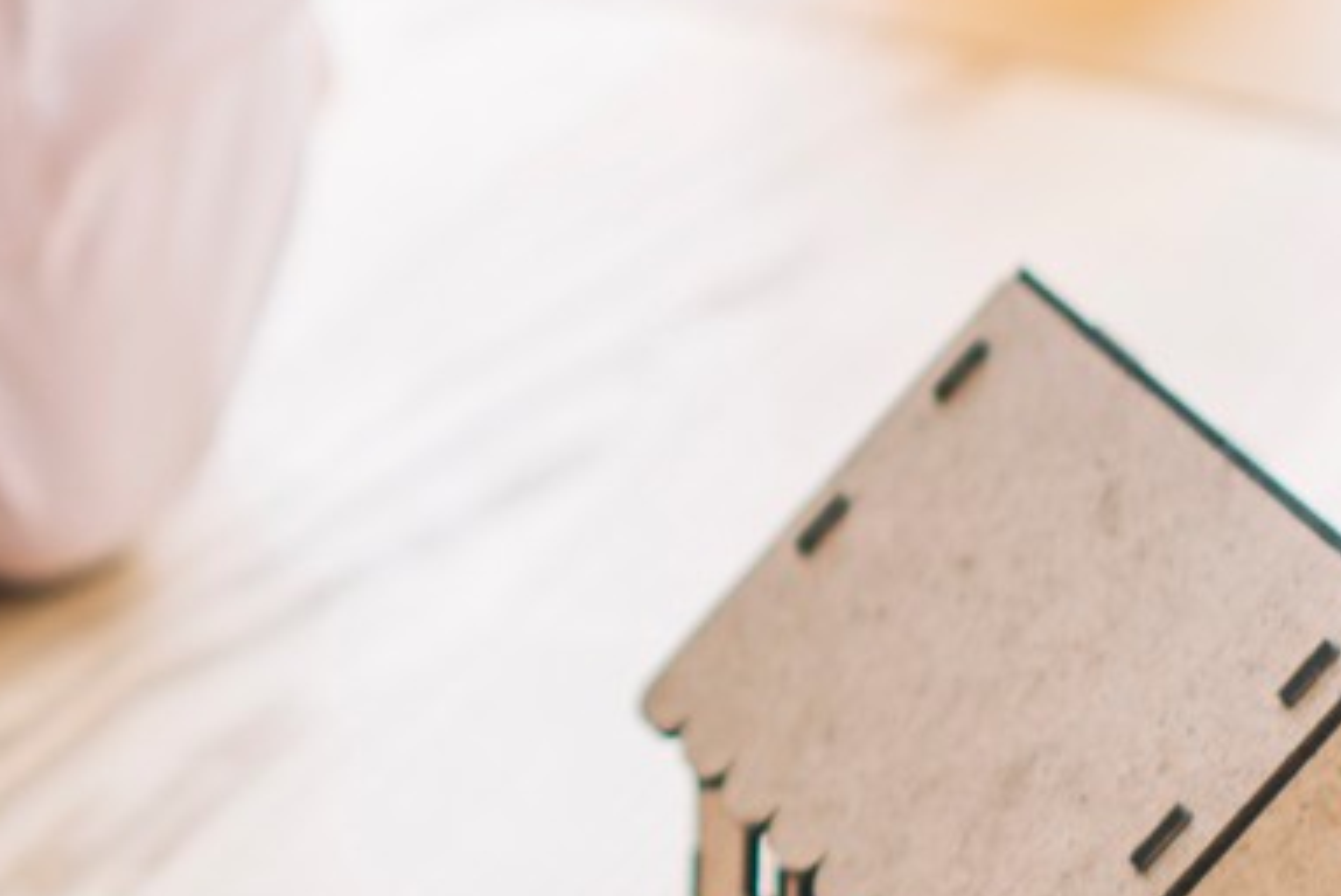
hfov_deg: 8.4
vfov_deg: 5.7
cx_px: -564
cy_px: 172
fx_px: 8946
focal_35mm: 240
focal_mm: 50
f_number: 2.5
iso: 250
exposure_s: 1/100
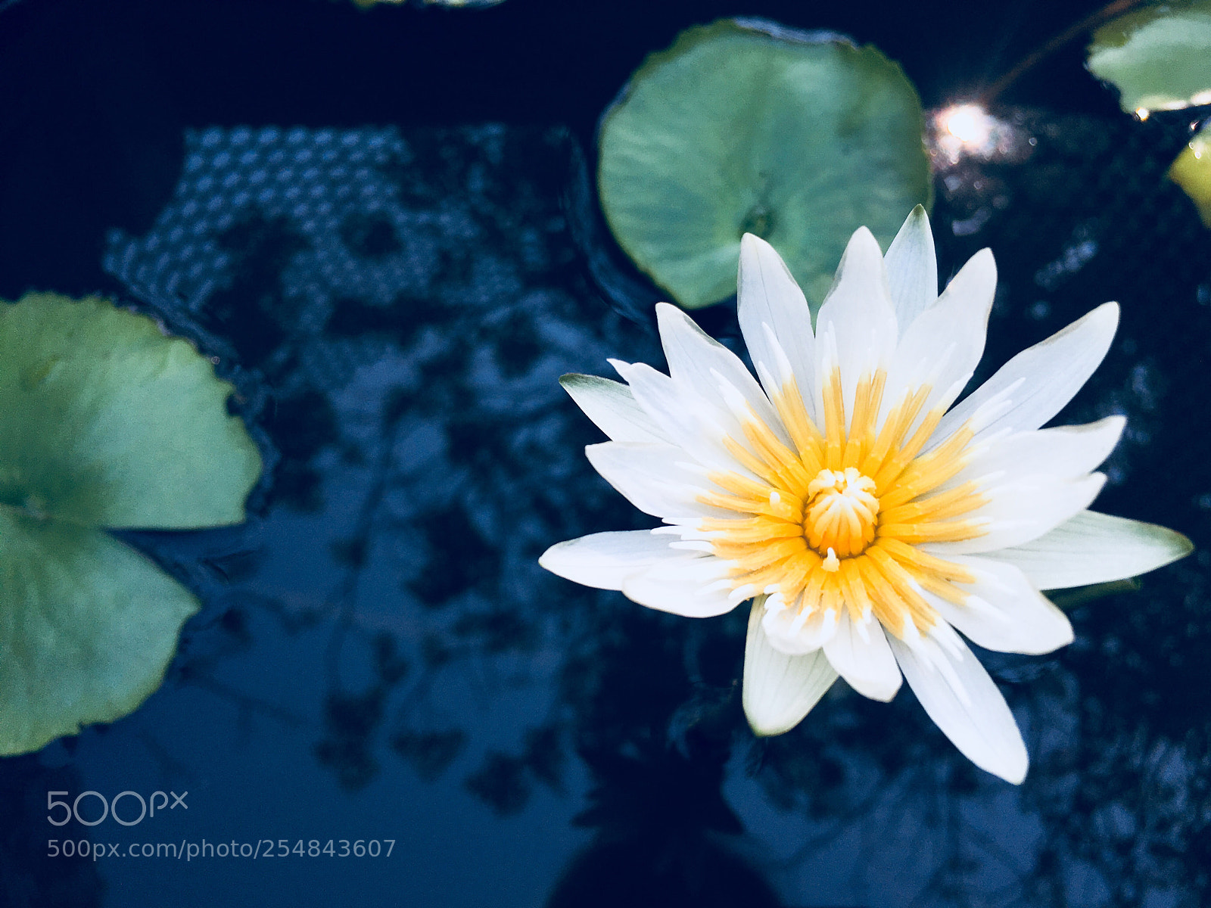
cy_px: 454
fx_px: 1015
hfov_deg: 61.7
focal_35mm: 29
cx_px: 606
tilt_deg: -66.9
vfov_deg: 48.2
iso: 25
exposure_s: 1/974
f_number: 2.2
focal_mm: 4.15
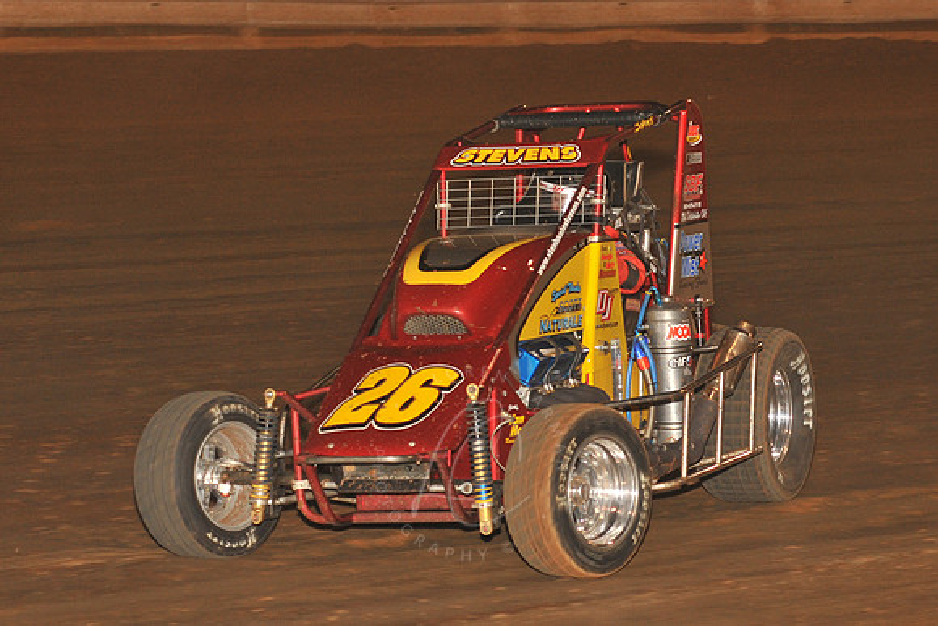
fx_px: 2736
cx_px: 469
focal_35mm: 105
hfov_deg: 19.5
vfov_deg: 13.0
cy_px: 313
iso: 1000
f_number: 6.3
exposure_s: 1/250
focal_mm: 105
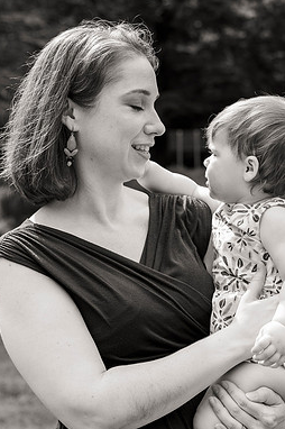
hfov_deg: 17.8
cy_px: 214
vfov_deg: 26.7
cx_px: 202
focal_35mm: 76
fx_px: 904
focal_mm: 50
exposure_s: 1/1600
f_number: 4
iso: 400
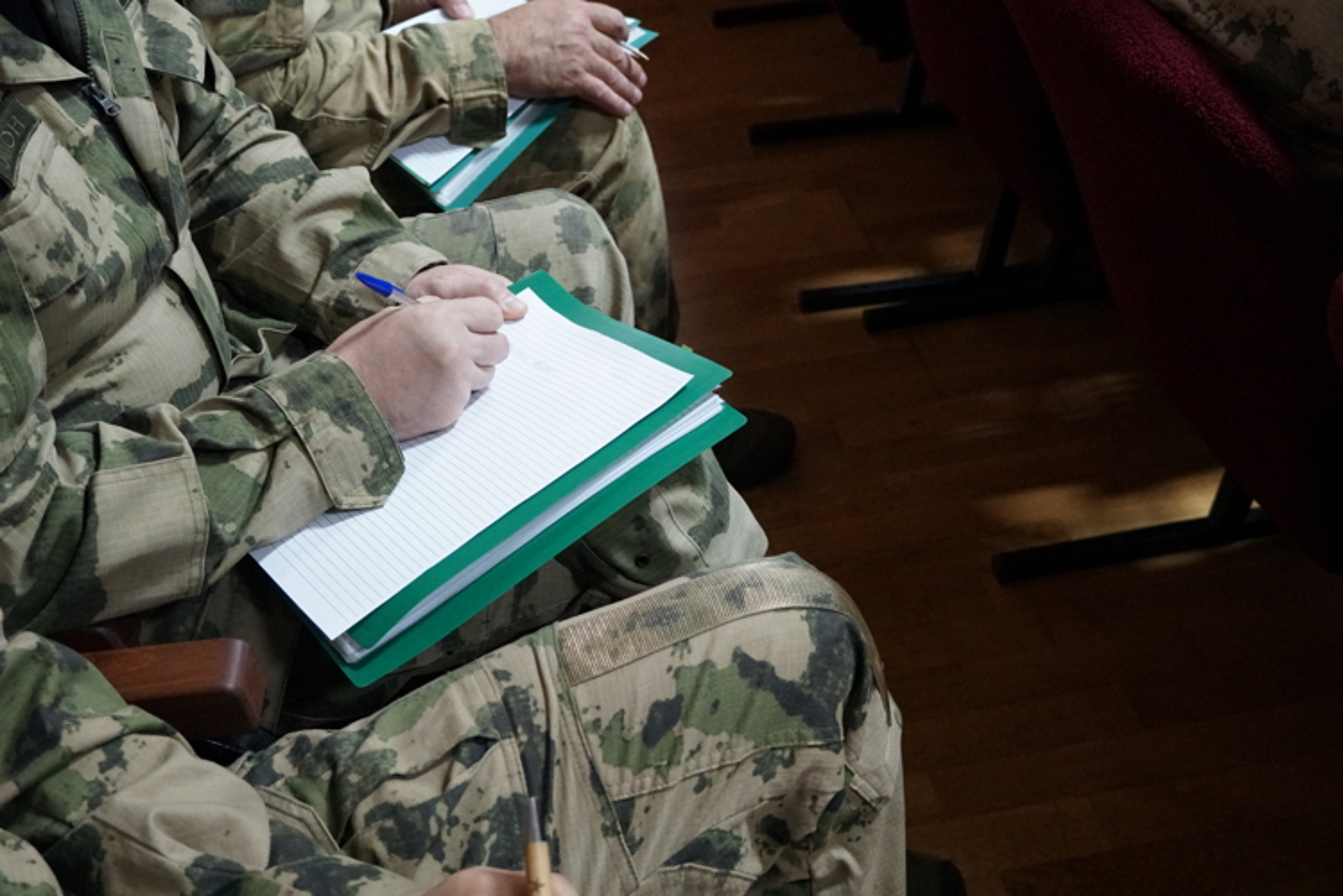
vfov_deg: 30.9
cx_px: 672
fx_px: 1623
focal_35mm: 44
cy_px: 448
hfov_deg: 44.9
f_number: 4.5
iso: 6400
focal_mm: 29
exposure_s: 1/60
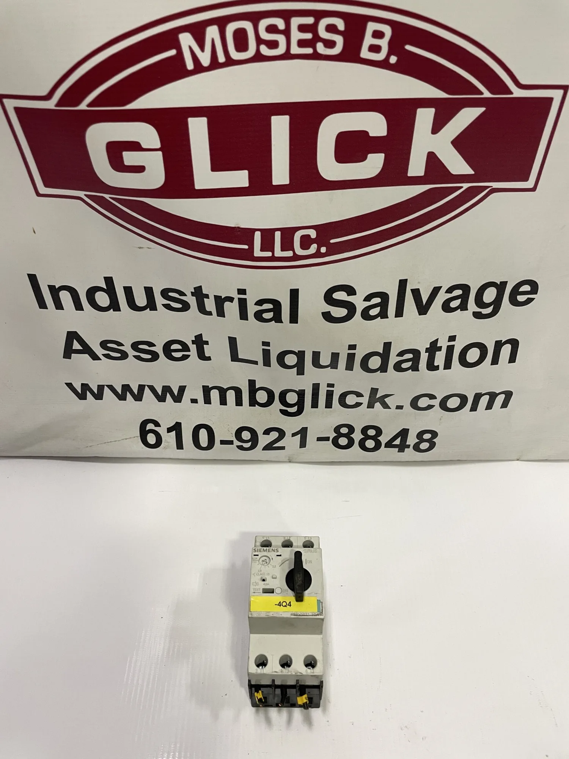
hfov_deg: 53.1
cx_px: 284
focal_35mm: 26
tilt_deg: -45.2
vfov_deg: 67.3
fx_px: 570
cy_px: 380
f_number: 1.6
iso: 80
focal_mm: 4.2
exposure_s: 1/60
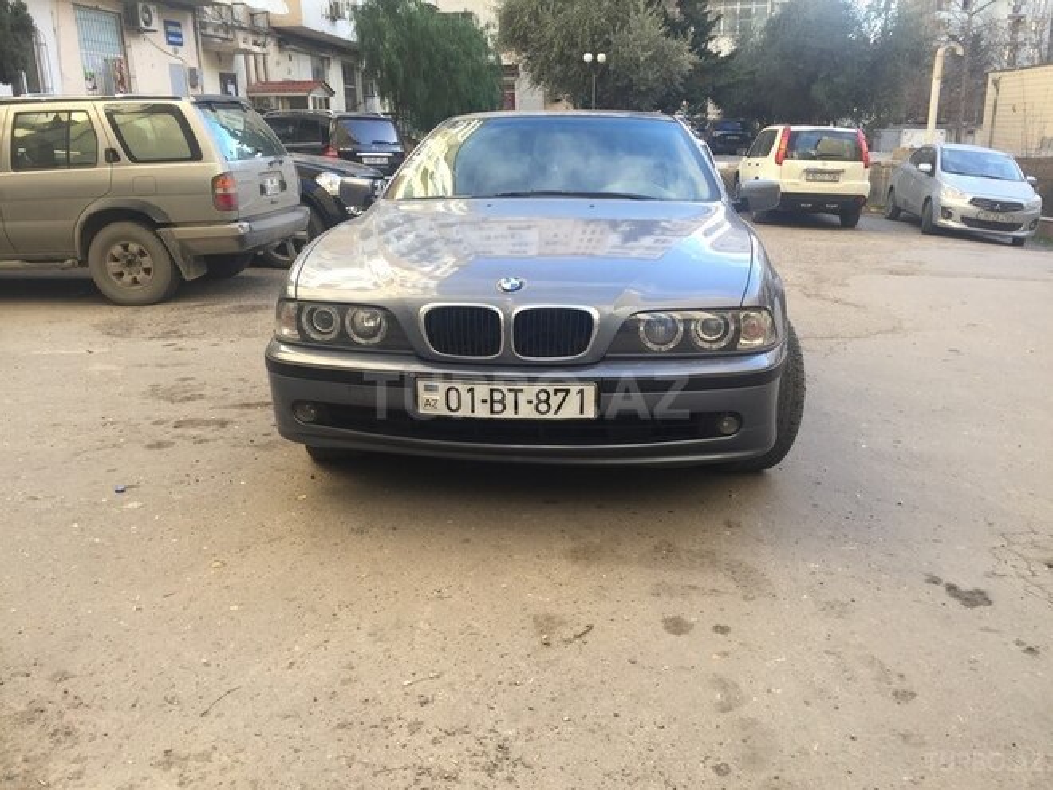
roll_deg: +0.6
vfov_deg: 48.2
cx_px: 526
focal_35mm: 29
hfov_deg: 61.7
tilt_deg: -17.9
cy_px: 395
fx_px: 882
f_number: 2.2
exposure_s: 1/105
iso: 32
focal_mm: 4.15
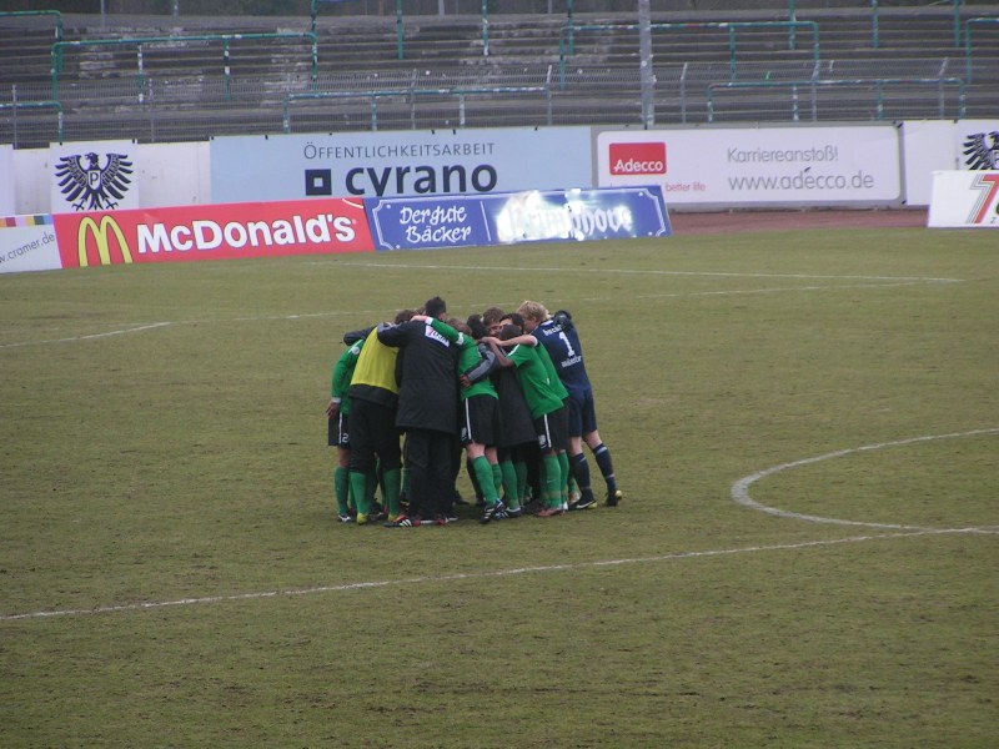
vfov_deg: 5.3
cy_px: 374
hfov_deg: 7.0
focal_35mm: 283
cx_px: 500
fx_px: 8167
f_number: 3.5
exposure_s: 1/320
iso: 100
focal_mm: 43.3
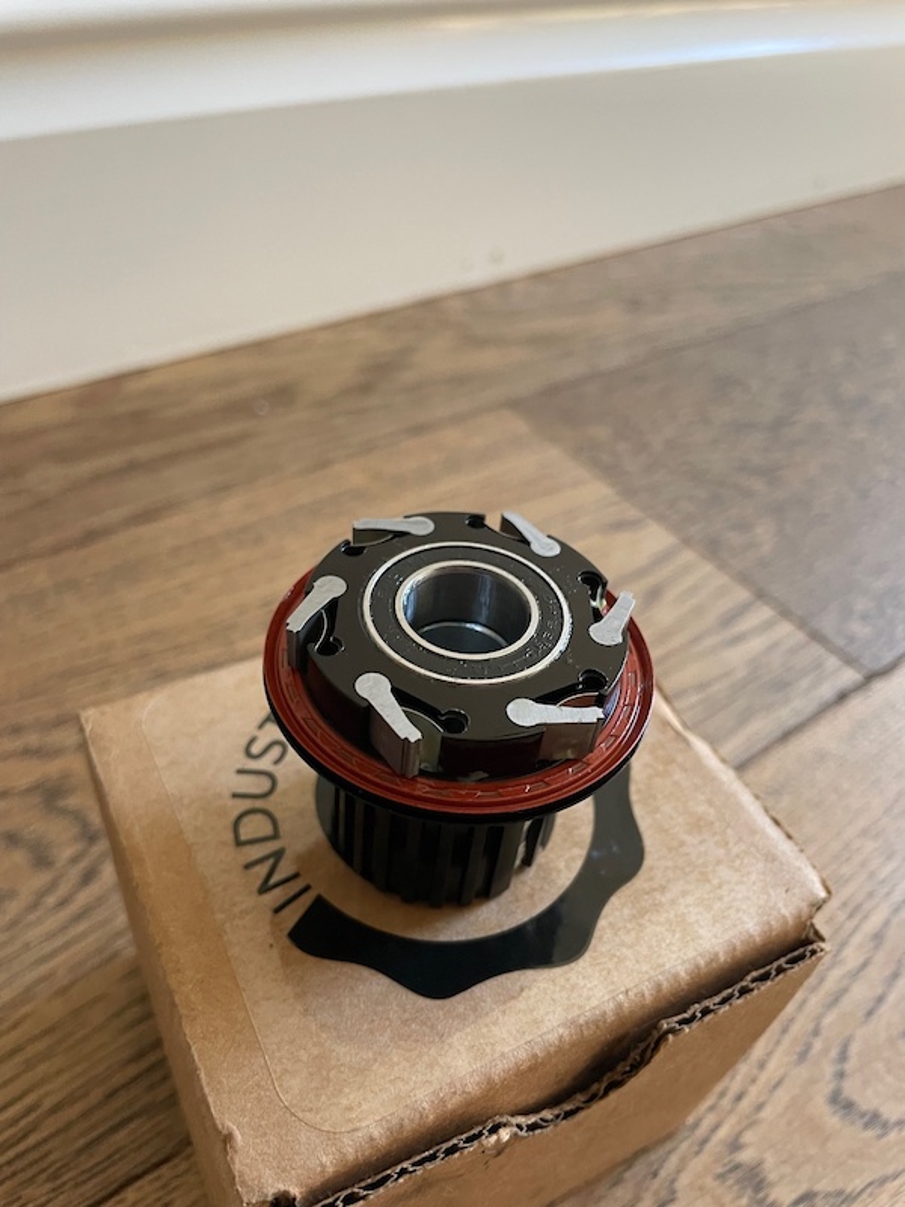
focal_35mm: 26
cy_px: 604
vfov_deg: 67.3
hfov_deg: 53.1
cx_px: 452
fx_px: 906
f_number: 1.6
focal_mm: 4.2
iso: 125
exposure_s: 1/79
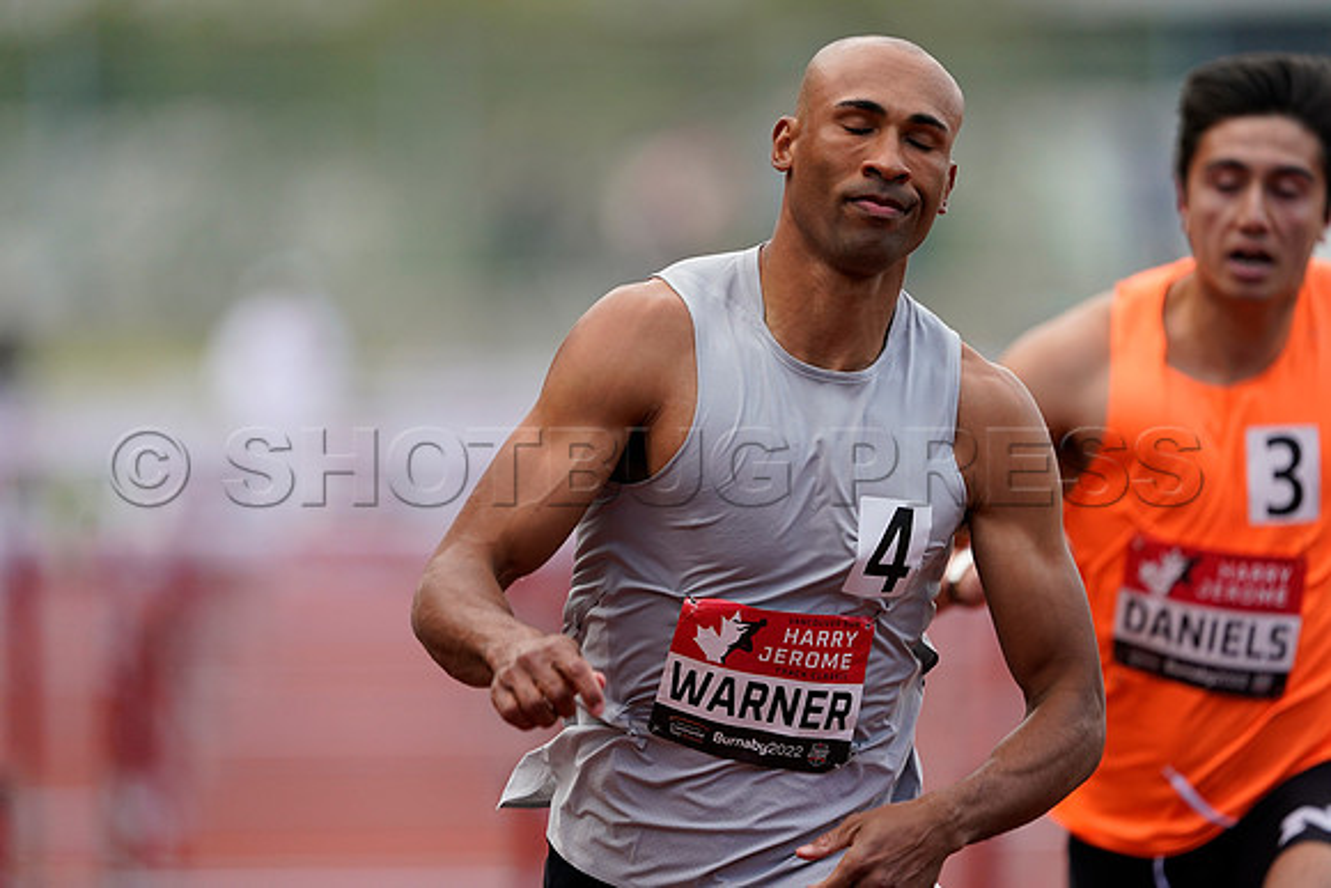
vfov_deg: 2.3
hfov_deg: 3.4
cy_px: 444
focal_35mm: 600
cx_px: 666
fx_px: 22187
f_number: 4
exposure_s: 1/1600
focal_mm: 600
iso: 1000
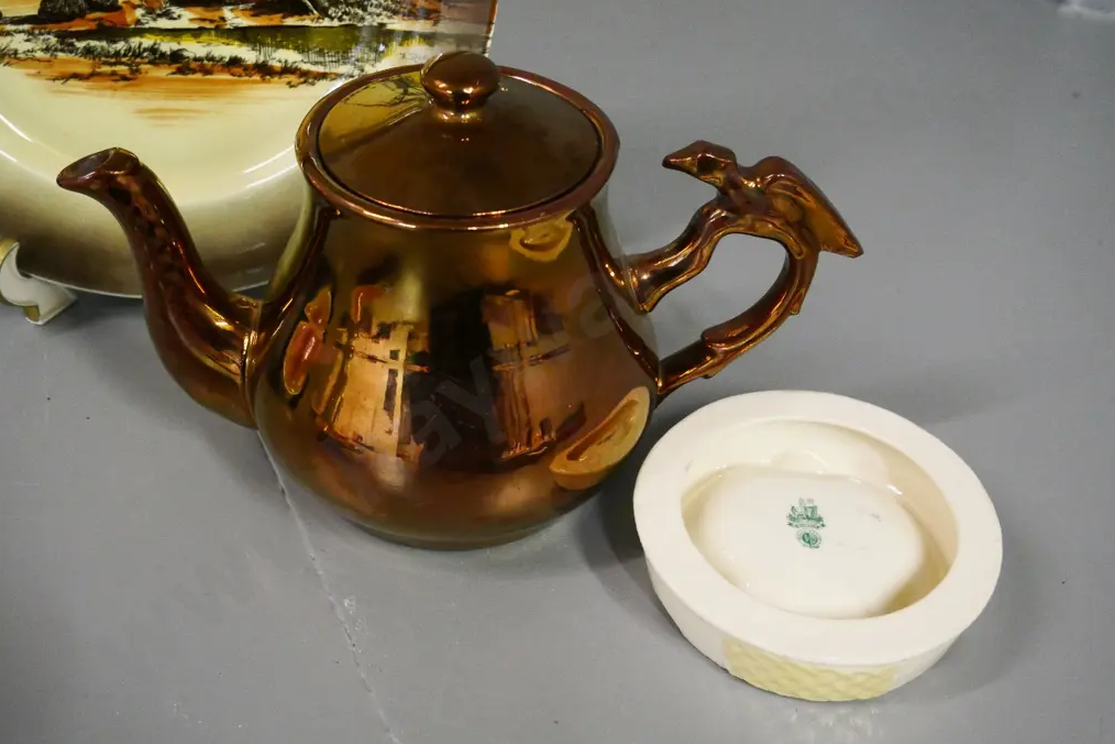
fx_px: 1301
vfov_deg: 31.9
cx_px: 556
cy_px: 332
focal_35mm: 42
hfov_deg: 46.4
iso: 3200
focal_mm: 20
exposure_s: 1/125
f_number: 5
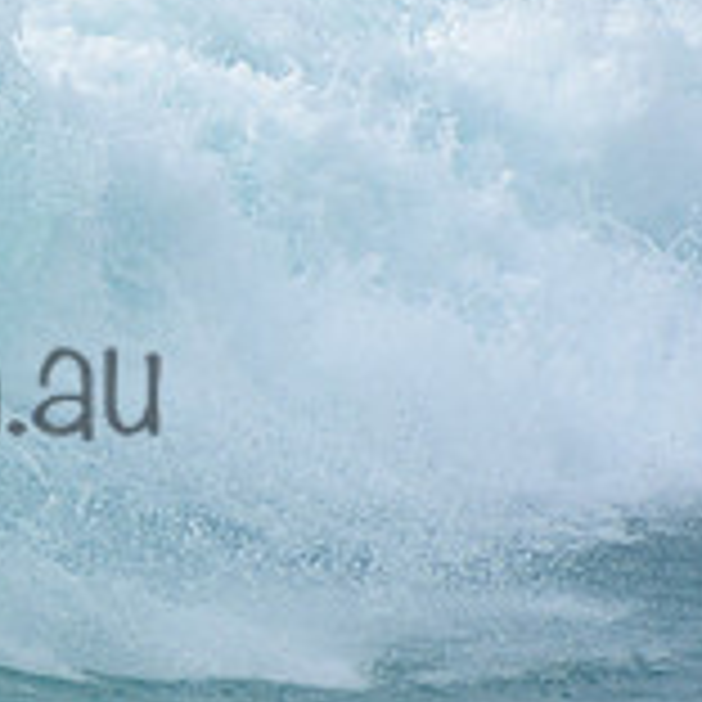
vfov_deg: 0.9
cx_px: -315
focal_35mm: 1891
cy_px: 331
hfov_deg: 0.9
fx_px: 43387
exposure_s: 1/2000
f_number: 5.6
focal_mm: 400
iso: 360
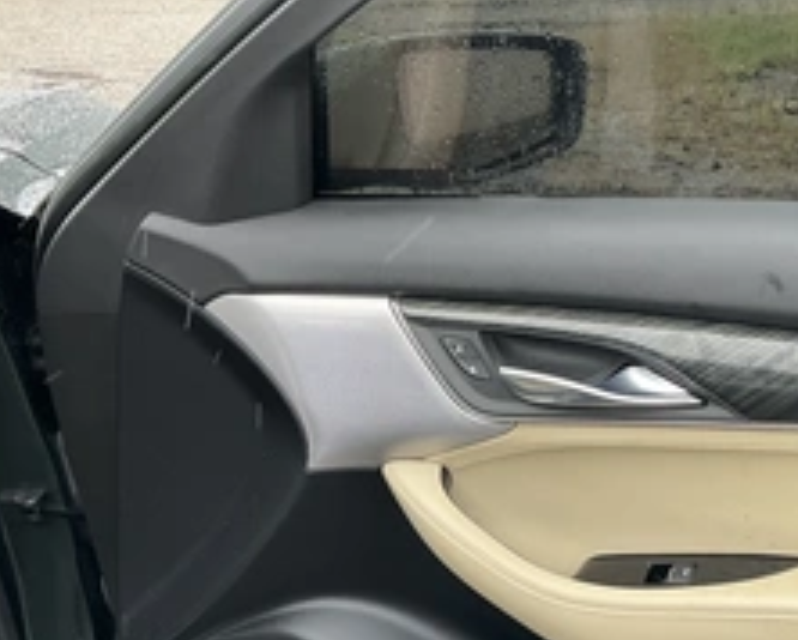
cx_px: 636
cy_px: 496
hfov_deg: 35.5
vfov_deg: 29.2
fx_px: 1206
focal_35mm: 51
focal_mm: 3
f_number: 1.8
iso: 32
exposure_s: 1/122
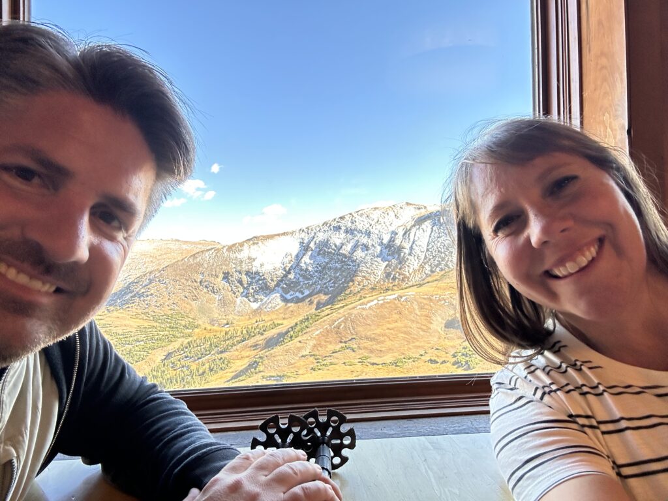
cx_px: 334
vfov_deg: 58.9
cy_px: 250
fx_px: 444
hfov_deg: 73.9
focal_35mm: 23
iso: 64
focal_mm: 2.69
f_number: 1.9
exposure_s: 1/120
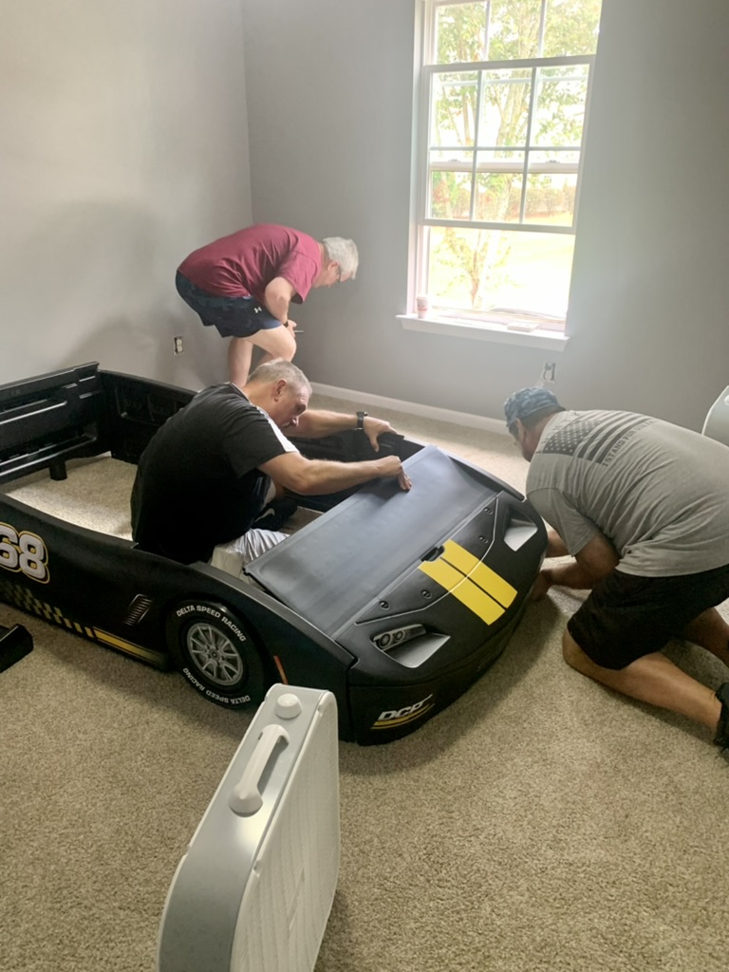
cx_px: 364
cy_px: 486
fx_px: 730
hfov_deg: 53.1
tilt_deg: -21.5
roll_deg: -0.5
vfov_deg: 67.3
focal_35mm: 26
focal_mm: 4.25
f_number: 1.8
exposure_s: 1/60
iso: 320
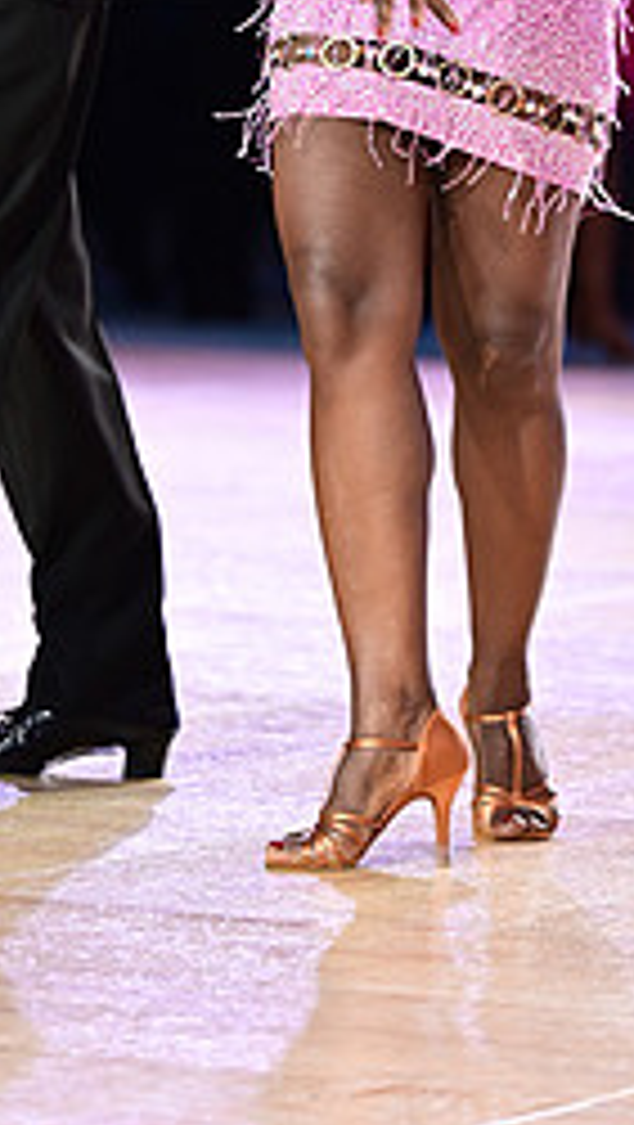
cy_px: -158
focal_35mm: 340
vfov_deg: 6.3
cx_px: 360
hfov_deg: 3.6
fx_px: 10141
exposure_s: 1/320
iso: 1600
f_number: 2.8
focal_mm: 140
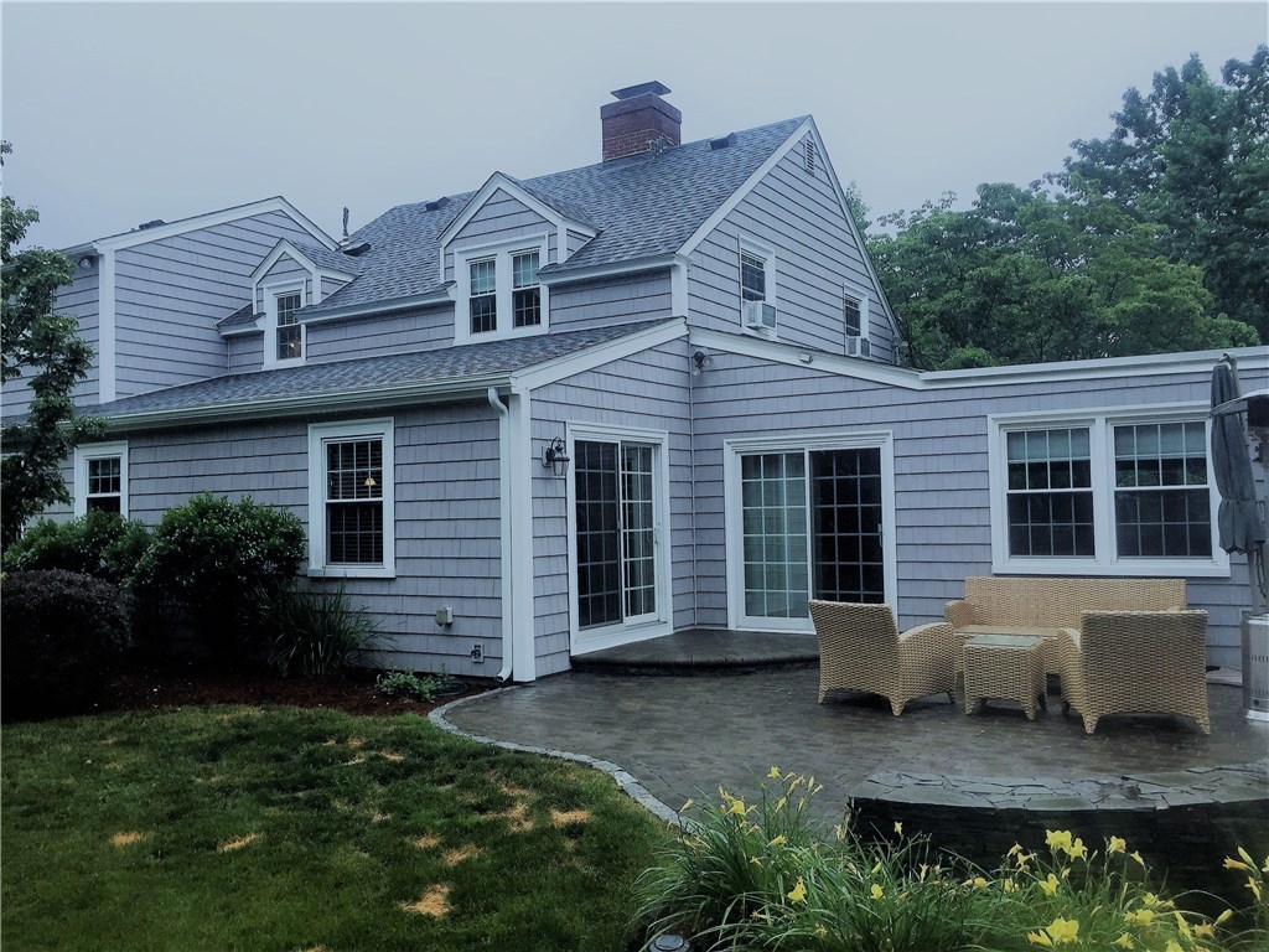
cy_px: 476
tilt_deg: +0.7
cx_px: 634
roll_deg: -0.9
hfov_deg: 61.7
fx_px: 1063
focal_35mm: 29
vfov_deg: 48.2
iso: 32
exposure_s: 1/608
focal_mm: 4.15
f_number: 2.2
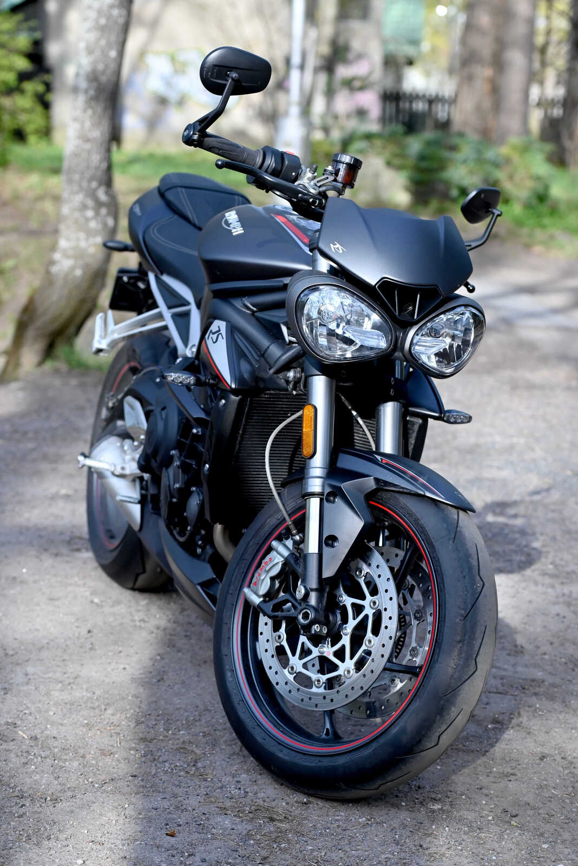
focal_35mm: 85
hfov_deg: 16.1
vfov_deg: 23.9
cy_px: 433
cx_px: 289
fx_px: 2045
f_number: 4.5
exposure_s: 1/1600
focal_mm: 85
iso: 800
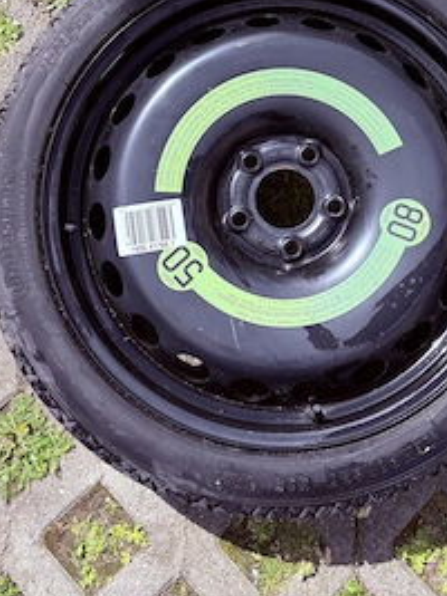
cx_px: 291
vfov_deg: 46.6
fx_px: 672
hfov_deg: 36.5
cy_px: 170
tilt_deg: -79.8
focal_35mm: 39
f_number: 1.6
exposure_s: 1/1517
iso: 50
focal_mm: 5.96
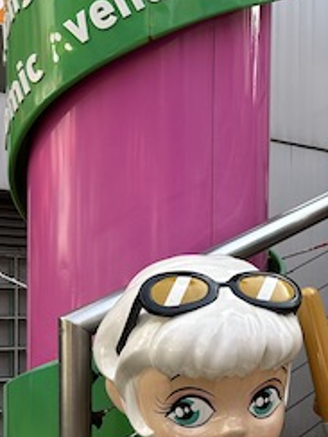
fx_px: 796
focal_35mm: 63
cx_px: 376
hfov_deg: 21.8
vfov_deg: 30.1
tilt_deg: -5.1
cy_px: 338
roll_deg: -2.2
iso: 80
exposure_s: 1/745
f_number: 1.78
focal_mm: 6.86
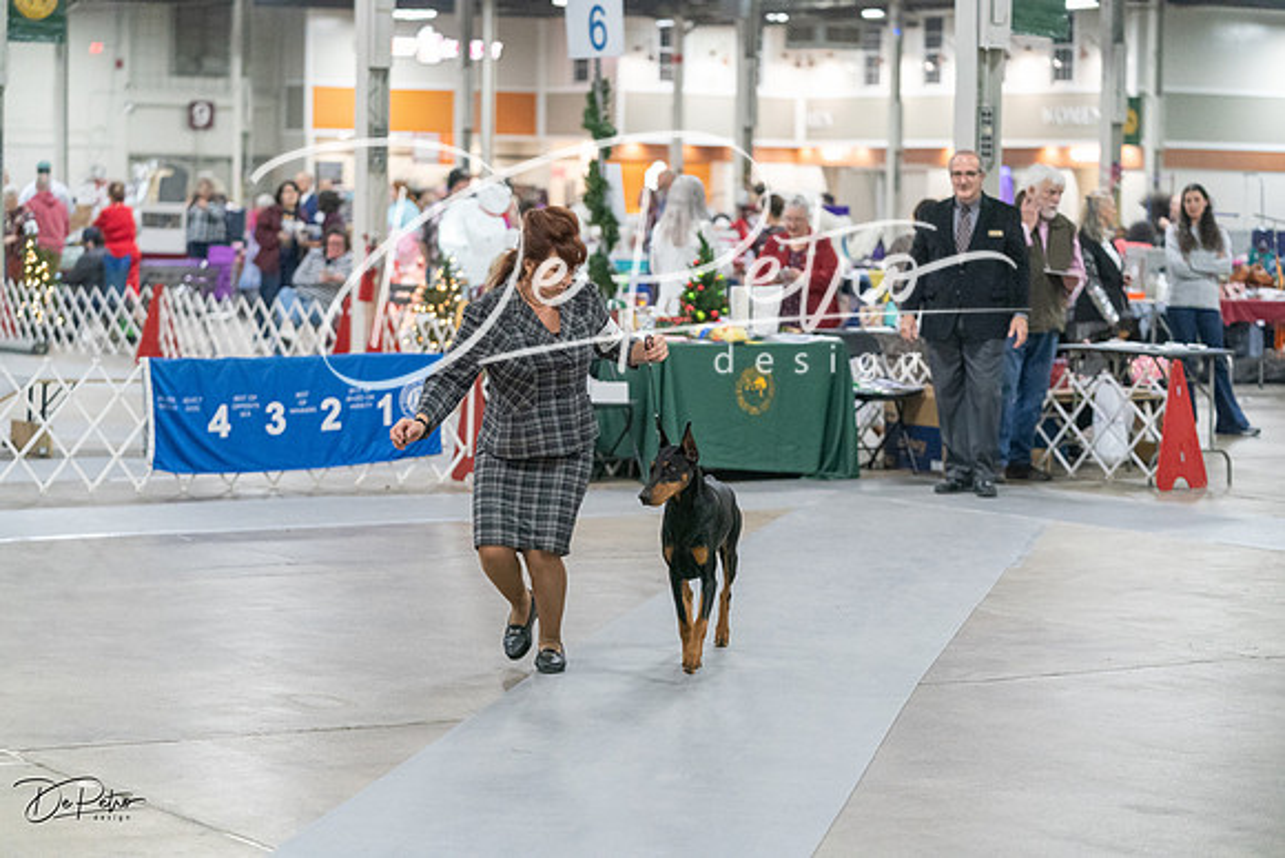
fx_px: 3392
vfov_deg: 14.4
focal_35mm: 95
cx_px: 642
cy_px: 429
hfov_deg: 21.5
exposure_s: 1/320
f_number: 2.8
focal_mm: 95
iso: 6400
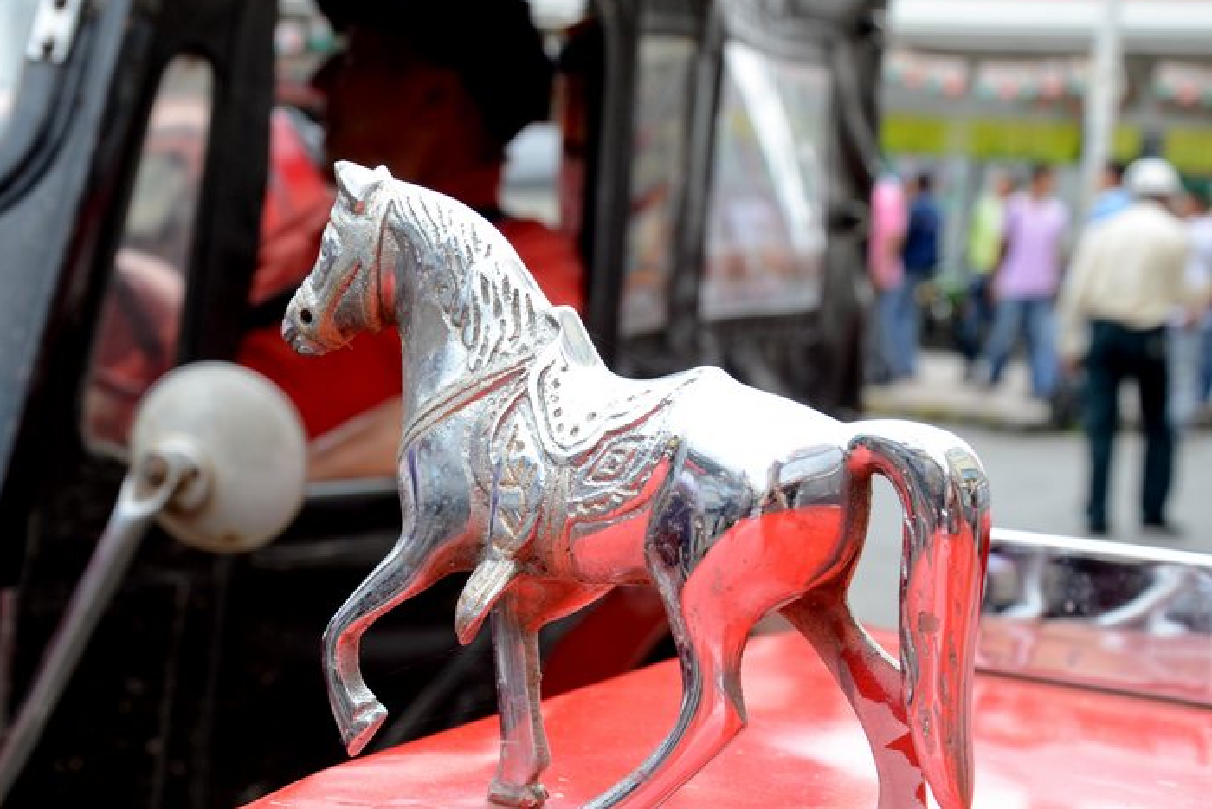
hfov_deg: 26.2
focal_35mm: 77
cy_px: 440
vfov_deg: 17.7
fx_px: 2593
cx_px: 467
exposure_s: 1/250
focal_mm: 40
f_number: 8
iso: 500
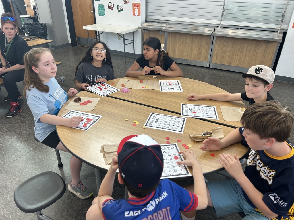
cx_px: 147
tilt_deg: -29.3
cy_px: 110
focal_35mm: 26
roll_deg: -0.3
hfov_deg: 67.3
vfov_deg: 53.1
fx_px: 221
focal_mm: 5.7
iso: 40
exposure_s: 1/75
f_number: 1.5
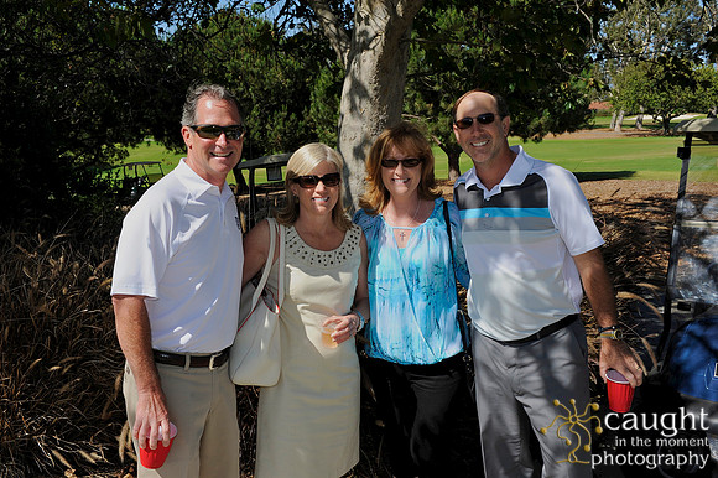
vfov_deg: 37.8
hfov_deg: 54.5
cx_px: 359
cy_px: 239
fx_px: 698
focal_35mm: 35
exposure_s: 1/250
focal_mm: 35
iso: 200
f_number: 11
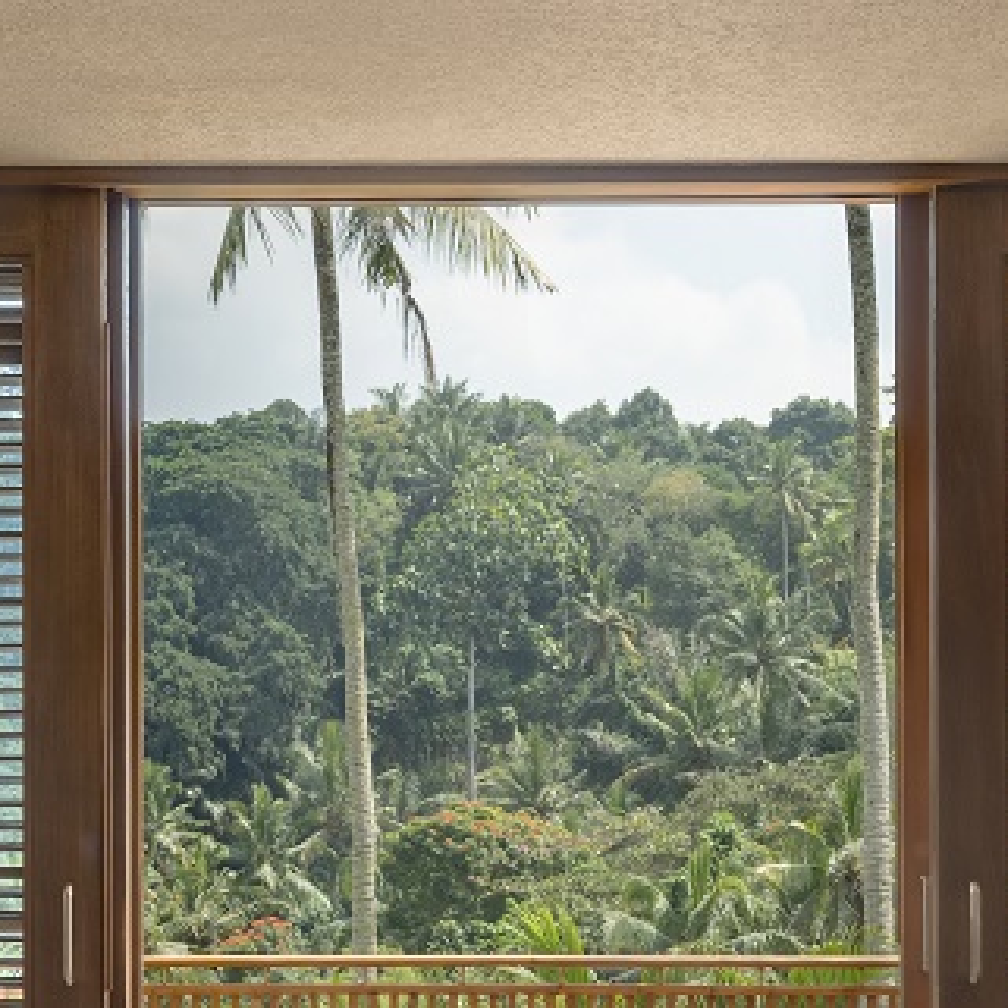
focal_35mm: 76
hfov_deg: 22.8
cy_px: 757
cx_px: 477
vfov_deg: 22.5
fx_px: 2504
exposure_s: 1/10
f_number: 13
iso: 320
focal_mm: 29.5
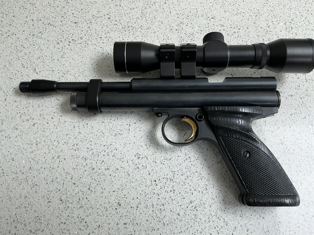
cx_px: 157
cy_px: 118
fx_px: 263
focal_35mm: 29
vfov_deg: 48.2
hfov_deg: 61.7
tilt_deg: -70.8
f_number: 1.8
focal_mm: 3
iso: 32
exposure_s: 1/100
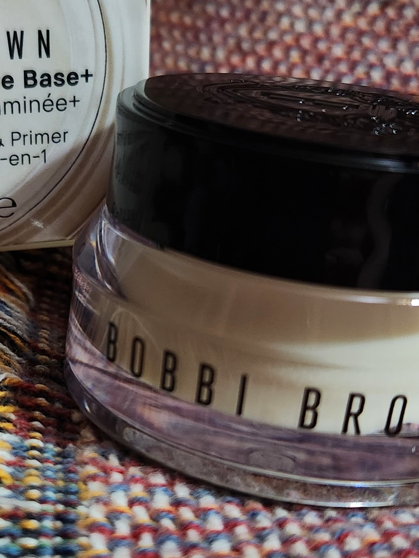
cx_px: 105
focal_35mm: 59
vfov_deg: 32.7
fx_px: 952
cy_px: 294
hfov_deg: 24.5
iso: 800
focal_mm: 5.4
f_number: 1.8
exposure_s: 1/24
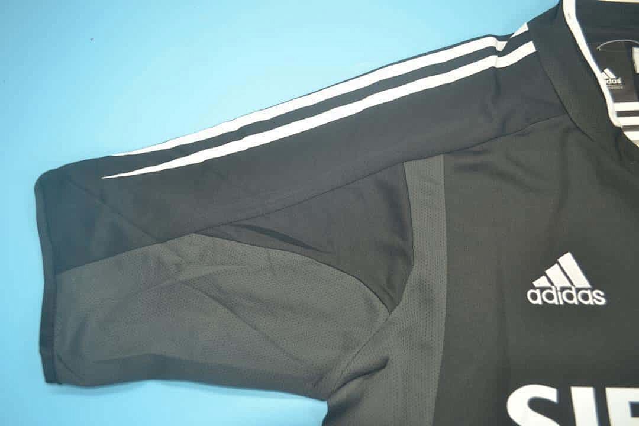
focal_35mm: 27
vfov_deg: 47.9
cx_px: 320
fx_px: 479
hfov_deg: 67.4
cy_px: 213
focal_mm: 18
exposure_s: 1/60
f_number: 3.5
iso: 200
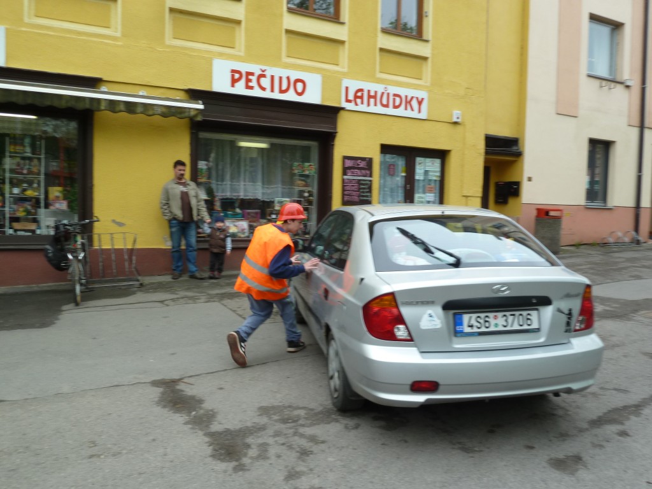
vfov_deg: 48.2
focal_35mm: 29
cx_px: 326
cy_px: 244
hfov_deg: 61.7
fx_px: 546
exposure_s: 1/100
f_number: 3.4
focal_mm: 4.7
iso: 80
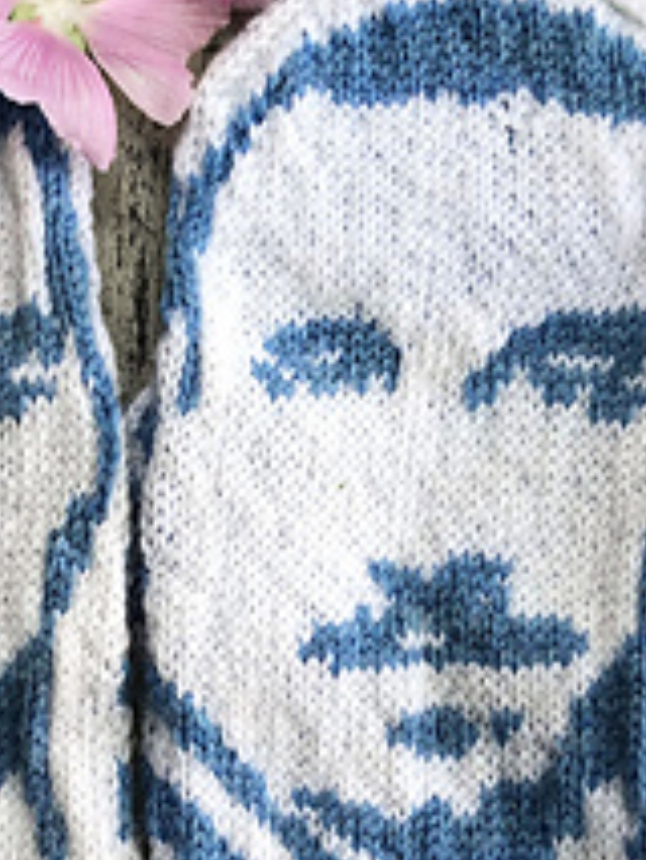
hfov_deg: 17.5
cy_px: 674
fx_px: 2088
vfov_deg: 23.0
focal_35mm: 84
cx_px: 182
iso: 20
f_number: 1.8
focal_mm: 4
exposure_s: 1/126
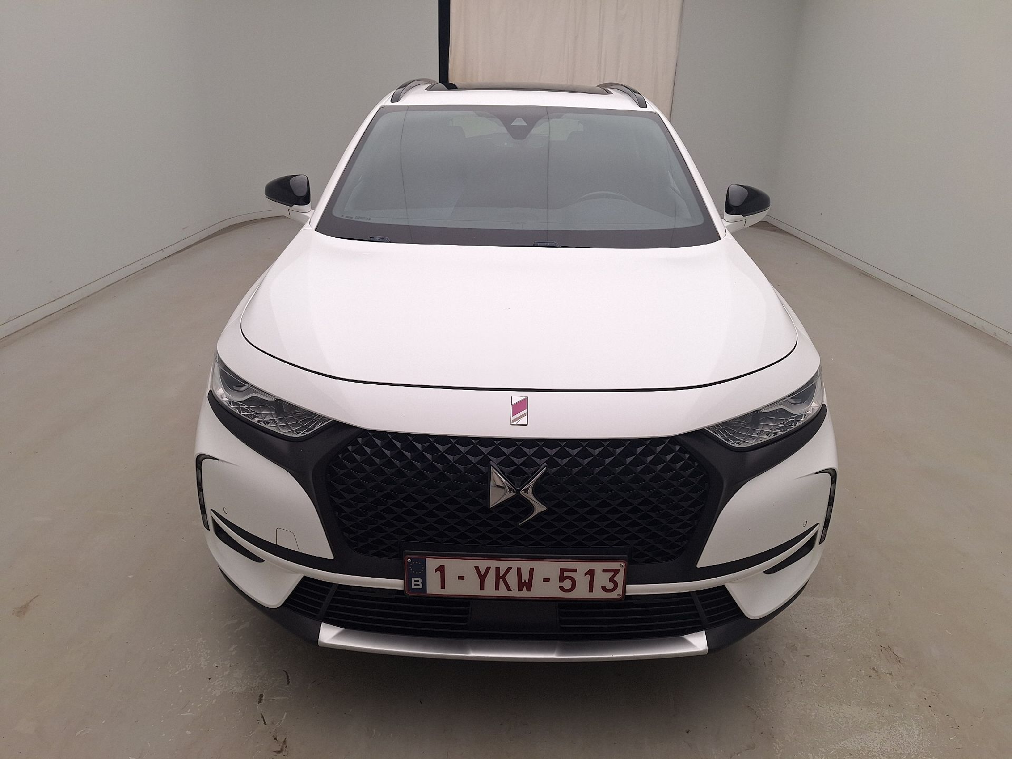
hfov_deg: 73.9
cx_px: 506
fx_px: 672
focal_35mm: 23
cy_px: 380
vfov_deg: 58.9
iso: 40
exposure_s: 1/179
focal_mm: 5.54
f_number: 1.8
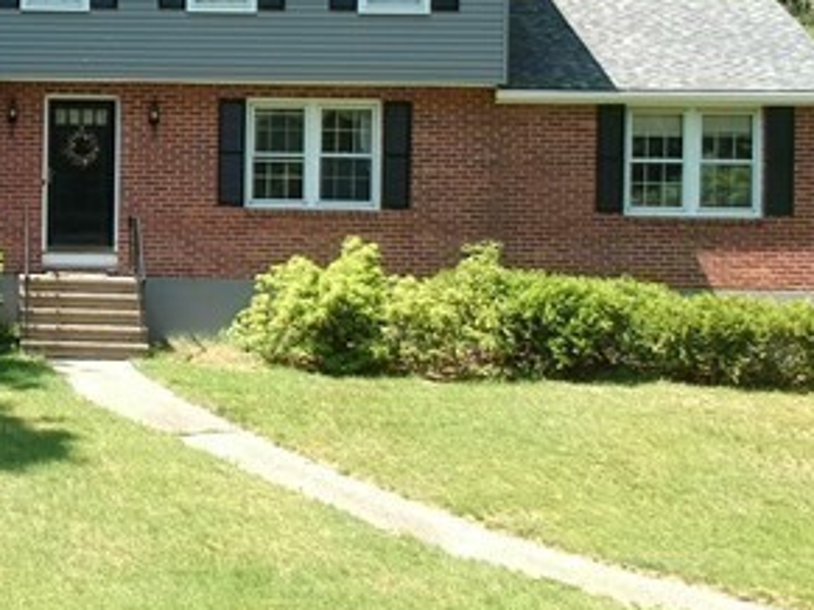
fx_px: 2068
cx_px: -78
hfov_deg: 21.2
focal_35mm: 88
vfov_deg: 16.7
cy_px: 193
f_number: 2.6
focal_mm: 4.49
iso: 100
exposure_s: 1/120
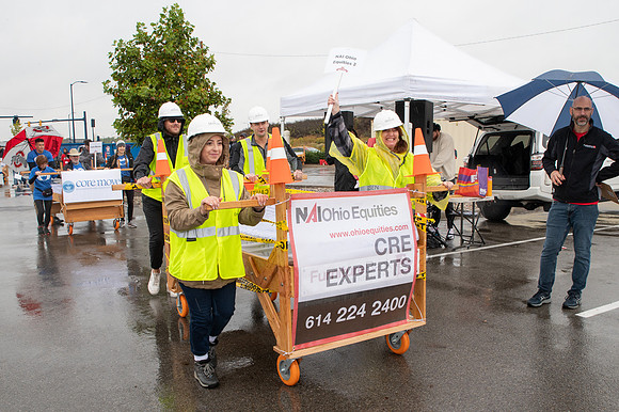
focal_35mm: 33
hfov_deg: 57.9
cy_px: 232
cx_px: 314
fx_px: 560
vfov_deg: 40.3
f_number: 7.1
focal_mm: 24
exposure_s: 1/200
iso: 400
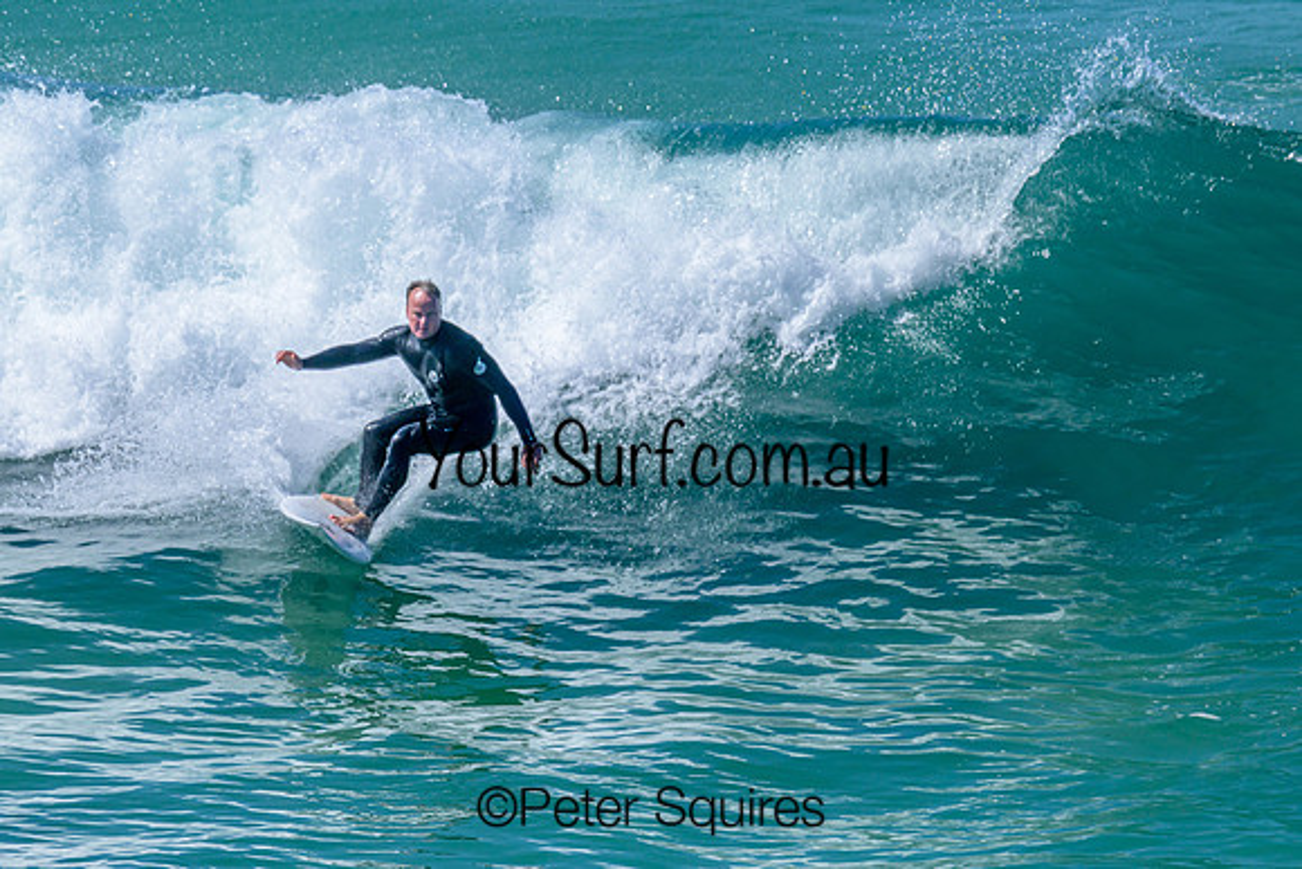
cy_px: 393
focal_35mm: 598
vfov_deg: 2.3
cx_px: 553
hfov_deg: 3.4
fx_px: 21638
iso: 450
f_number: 10
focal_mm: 520
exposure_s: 1/2000
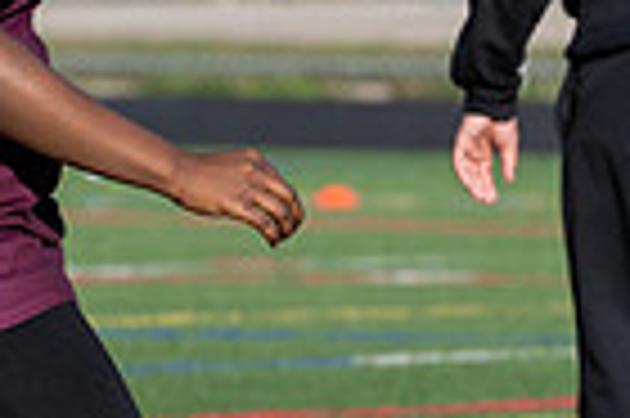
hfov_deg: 2.2
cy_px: 306
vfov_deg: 1.4
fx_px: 16605
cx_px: 1203
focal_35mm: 950
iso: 80
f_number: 4.5
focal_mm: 145
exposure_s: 1/1600
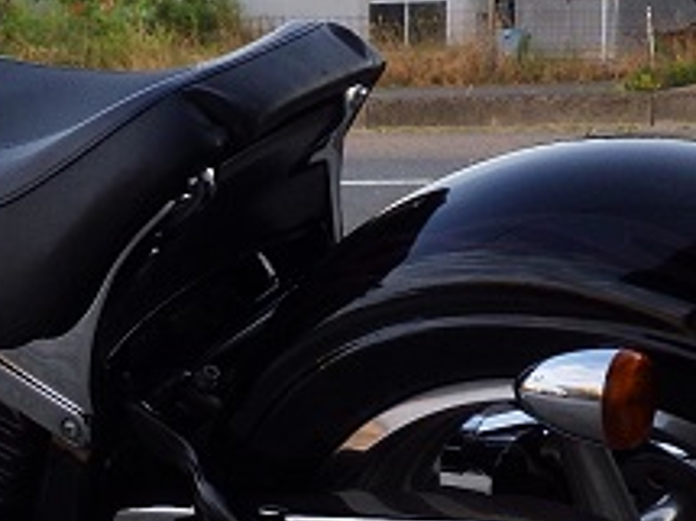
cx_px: 58
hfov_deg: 20.8
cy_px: 322
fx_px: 1849
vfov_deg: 16.0
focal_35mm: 92
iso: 250
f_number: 4.2
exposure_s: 1/160
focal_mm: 5
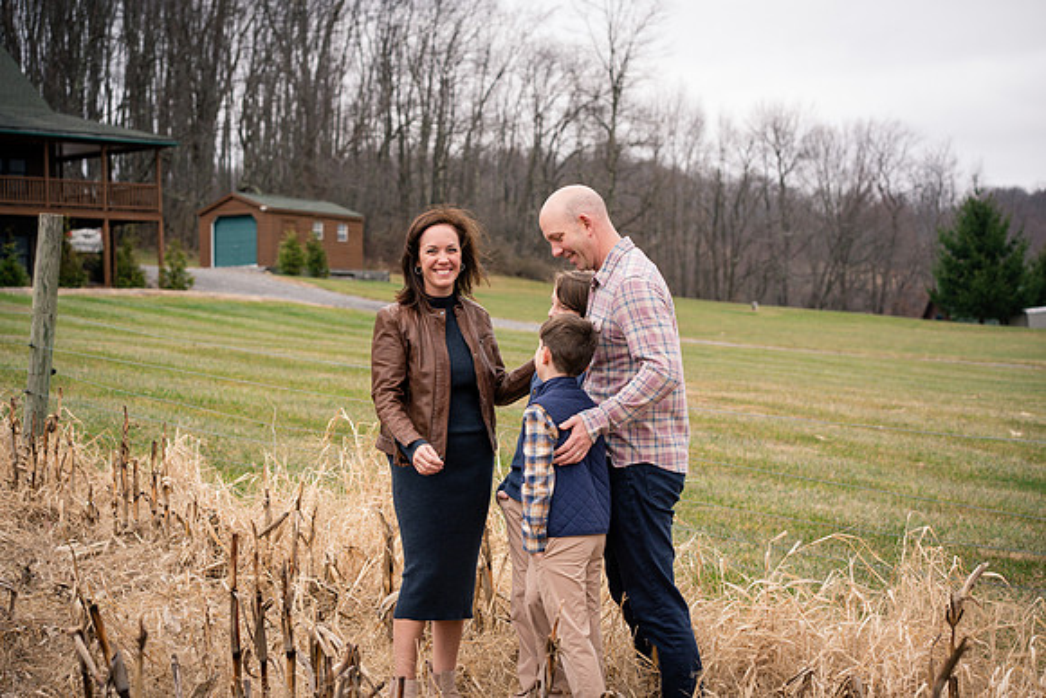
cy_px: 349
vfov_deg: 16.1
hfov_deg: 23.9
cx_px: 523
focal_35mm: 85
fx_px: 2470
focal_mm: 85
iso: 320
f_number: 5
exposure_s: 1/320
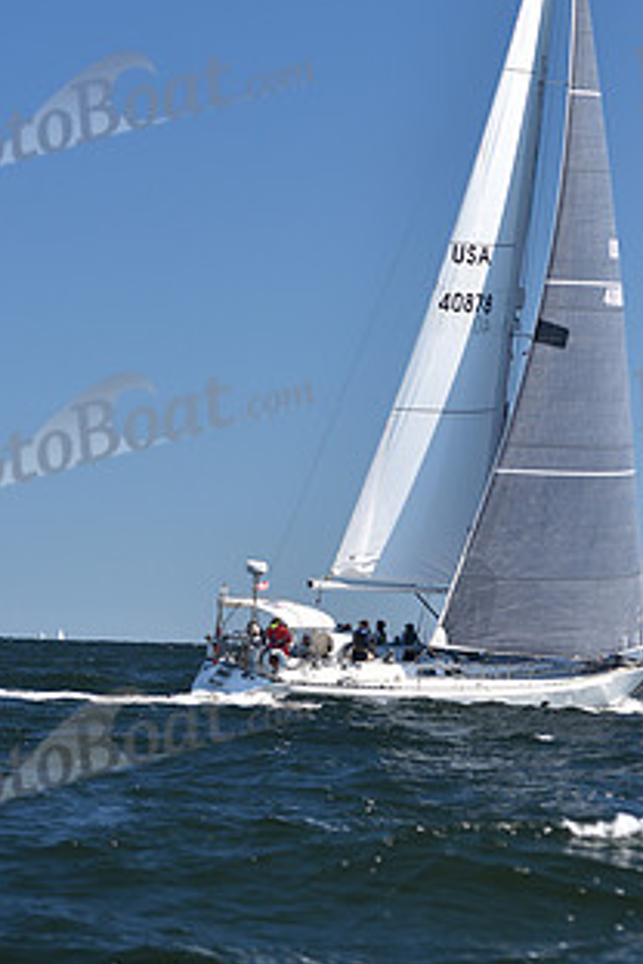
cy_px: 235
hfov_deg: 8.7
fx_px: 4233
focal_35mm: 158
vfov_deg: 13.0
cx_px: 475
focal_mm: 85
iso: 200
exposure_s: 1/800
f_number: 3.5
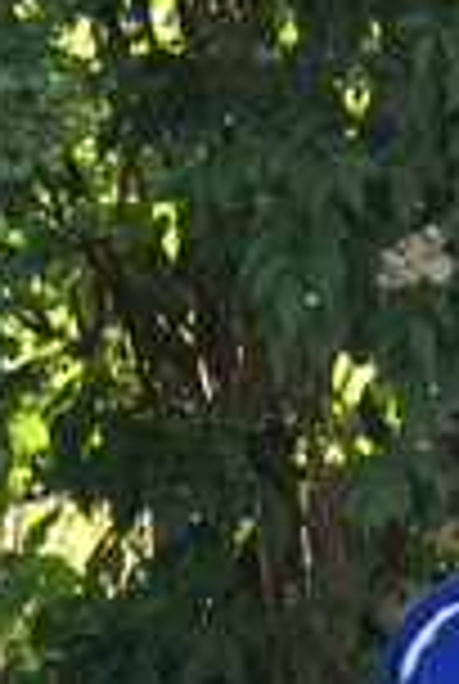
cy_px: 1022
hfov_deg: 3.7
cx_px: 425
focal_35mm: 372
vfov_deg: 5.5
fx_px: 7082
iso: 500
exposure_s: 1/250
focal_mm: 70
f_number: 5.6
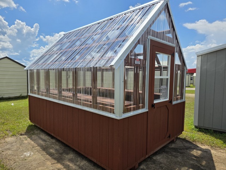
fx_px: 150
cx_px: 113
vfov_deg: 58.9
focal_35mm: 23
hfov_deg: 73.9
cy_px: 85
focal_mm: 6.3
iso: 80
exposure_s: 1/7944
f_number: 1.7
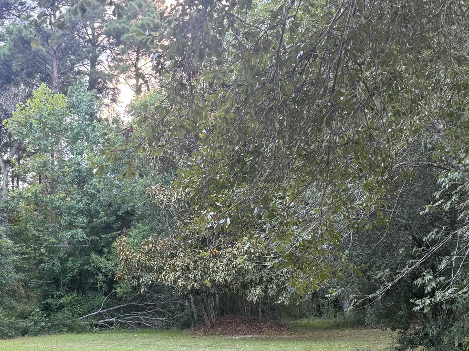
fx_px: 677
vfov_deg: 27.7
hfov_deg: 38.1
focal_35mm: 50
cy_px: 338
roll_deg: +0.7
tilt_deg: -3.5
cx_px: 208
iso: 125
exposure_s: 1/121
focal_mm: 6.76
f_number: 1.78
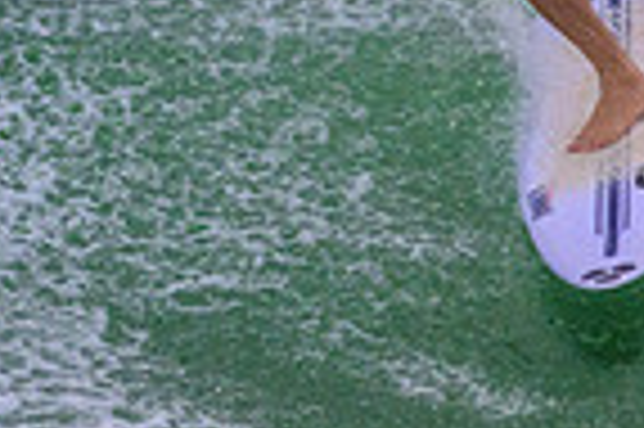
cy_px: -157
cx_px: 372
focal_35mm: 3255
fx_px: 58161
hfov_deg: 0.6
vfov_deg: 0.4
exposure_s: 1/2000
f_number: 11
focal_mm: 800
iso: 1250
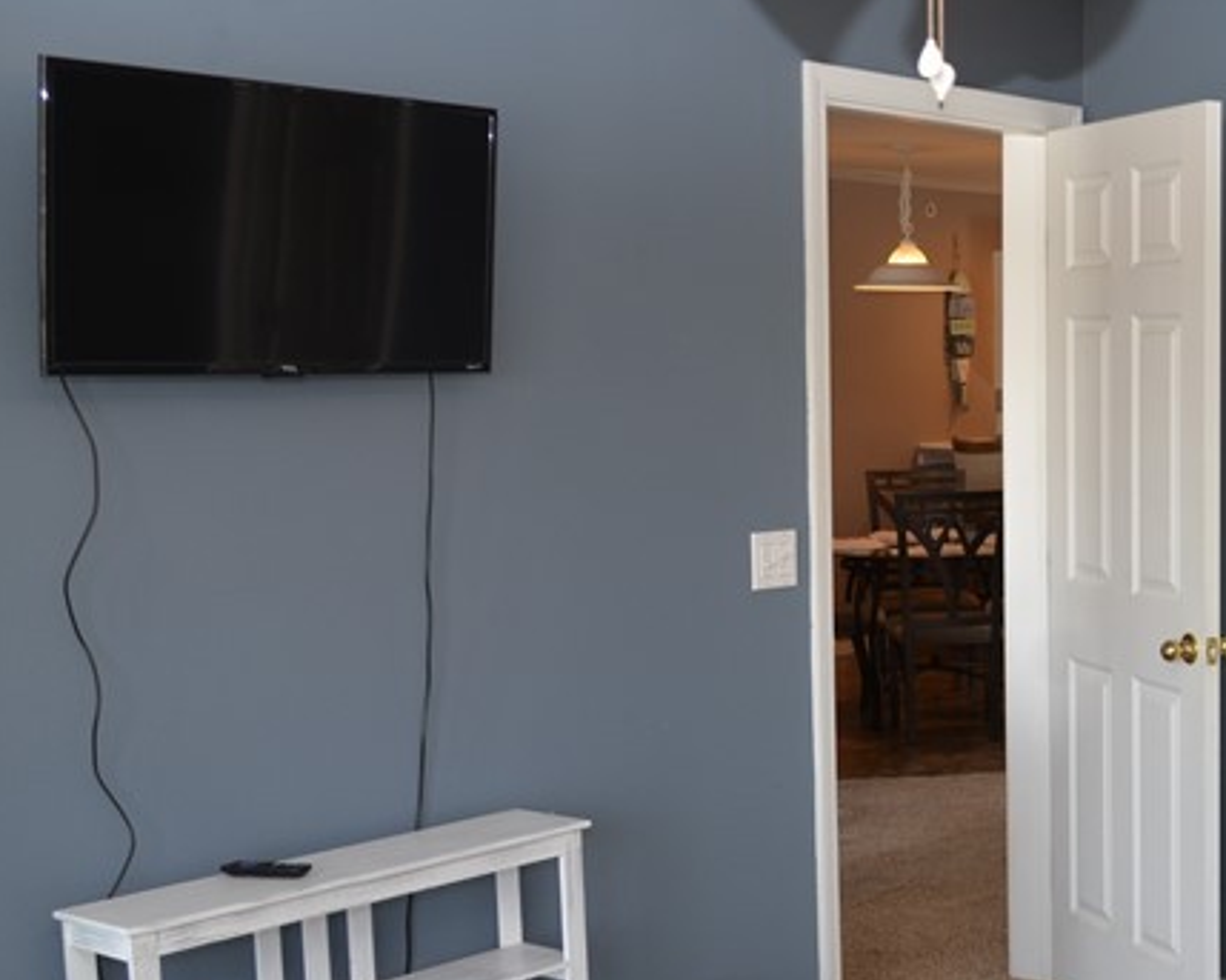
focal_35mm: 57
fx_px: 2068
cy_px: 566
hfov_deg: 29.7
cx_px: 1350
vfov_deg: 26.6
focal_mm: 24
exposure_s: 1/60
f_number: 4
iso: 250
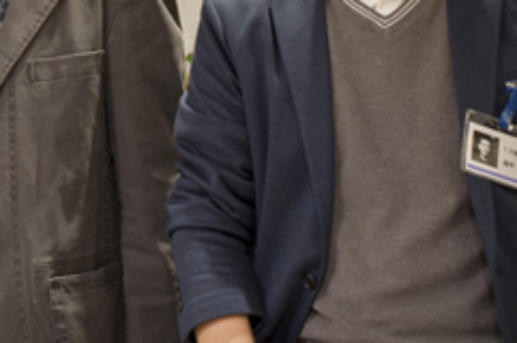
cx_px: 36
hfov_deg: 21.4
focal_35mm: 93
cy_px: -77
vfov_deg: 14.2
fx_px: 1334
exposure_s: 1/100
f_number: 5.6
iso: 1000
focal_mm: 35
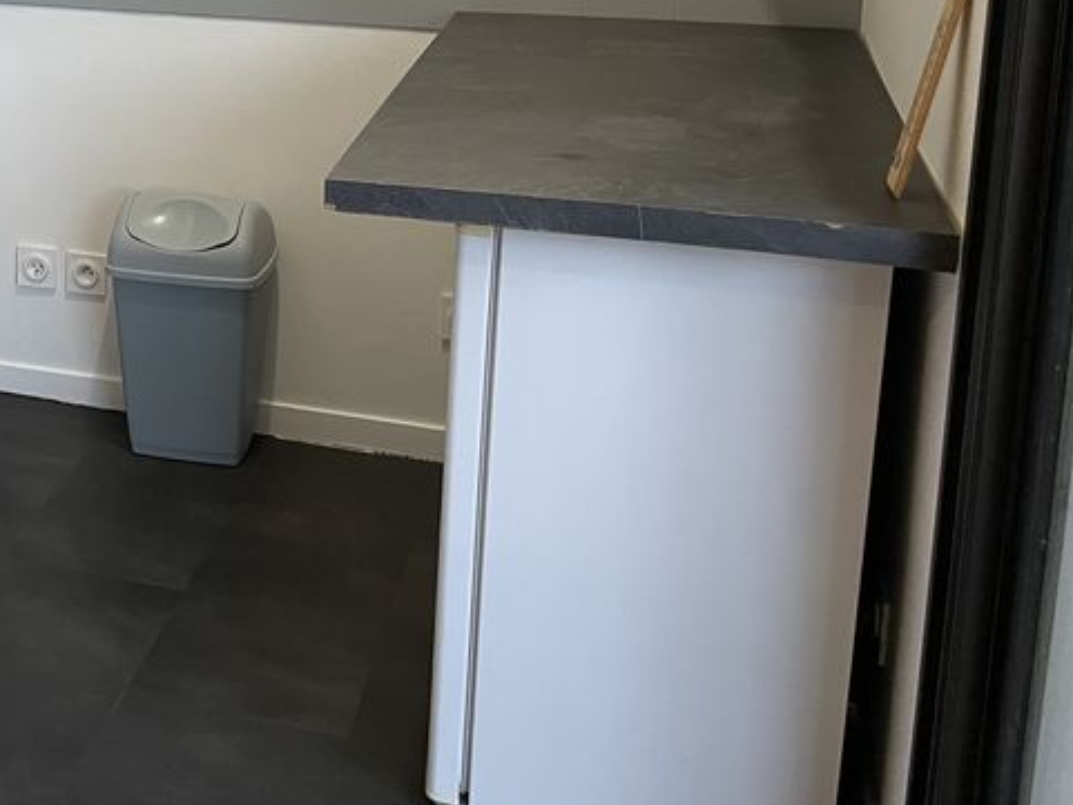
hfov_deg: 32.5
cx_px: -11
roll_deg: +0.0
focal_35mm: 54
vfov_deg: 26.0
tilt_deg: -11.7
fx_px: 1674
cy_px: 54
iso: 125
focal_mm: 4.2
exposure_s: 1/60
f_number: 1.6
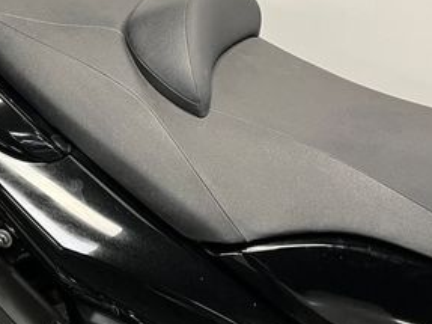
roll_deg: -3.5
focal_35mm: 58
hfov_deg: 32.7
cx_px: 113
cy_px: 140
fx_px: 724
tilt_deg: -37.0
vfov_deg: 25.2
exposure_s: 1/50
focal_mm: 5.1
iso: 160
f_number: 1.6
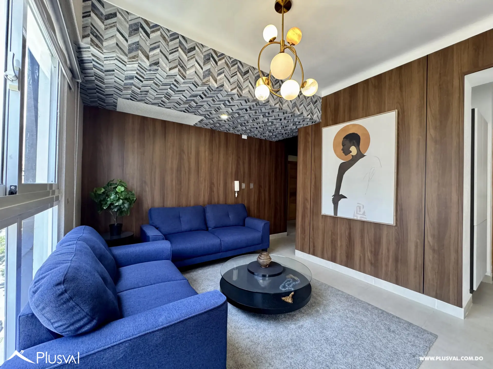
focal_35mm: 14
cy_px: 184
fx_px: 199
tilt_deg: +0.0
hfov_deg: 102.1
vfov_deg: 85.7
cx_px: 246
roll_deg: -0.9
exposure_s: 1/60
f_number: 2.2
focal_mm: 2.22
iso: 250
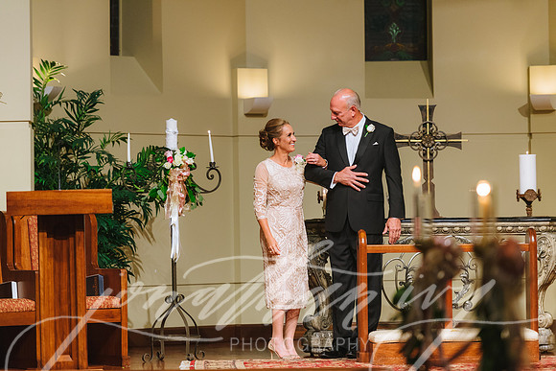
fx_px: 2626
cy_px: 186
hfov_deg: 12.1
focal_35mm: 170
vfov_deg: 8.1
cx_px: 278
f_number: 2.8
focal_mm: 170
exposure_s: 1/160
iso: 1600
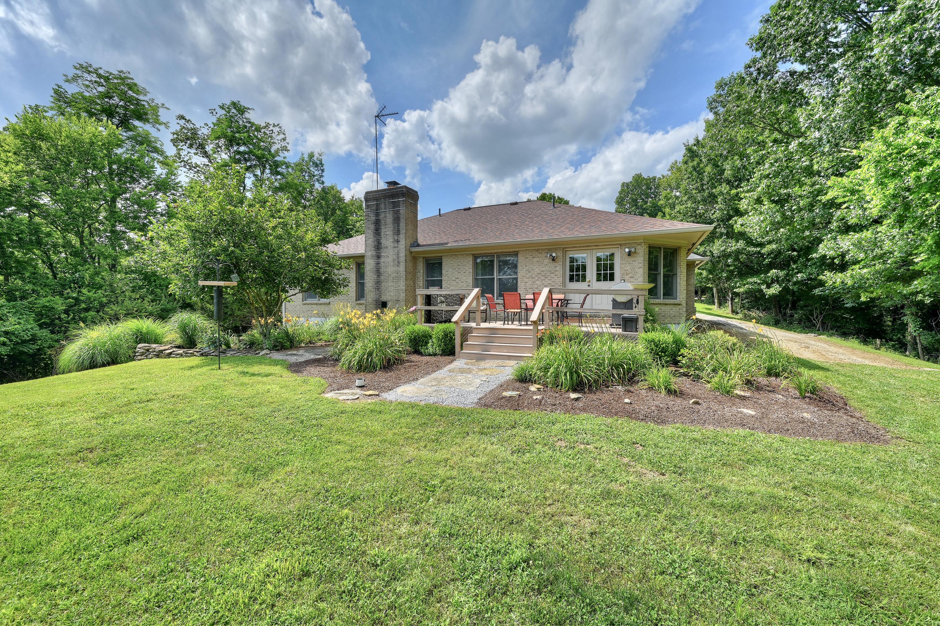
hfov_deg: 104.3
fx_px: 365
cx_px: 470
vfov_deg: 81.2
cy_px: 313
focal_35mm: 14
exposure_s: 1/60
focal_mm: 14
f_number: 11
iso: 100
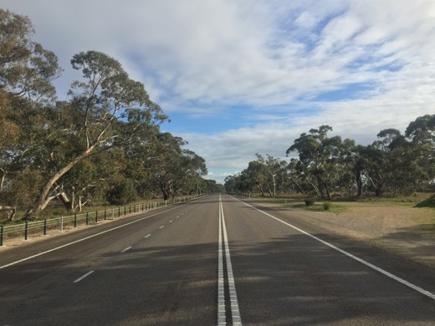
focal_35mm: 29
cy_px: 163
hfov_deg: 61.7
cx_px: 218
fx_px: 364
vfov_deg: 48.2
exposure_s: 1/2083
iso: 32
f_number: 2.2
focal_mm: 4.15
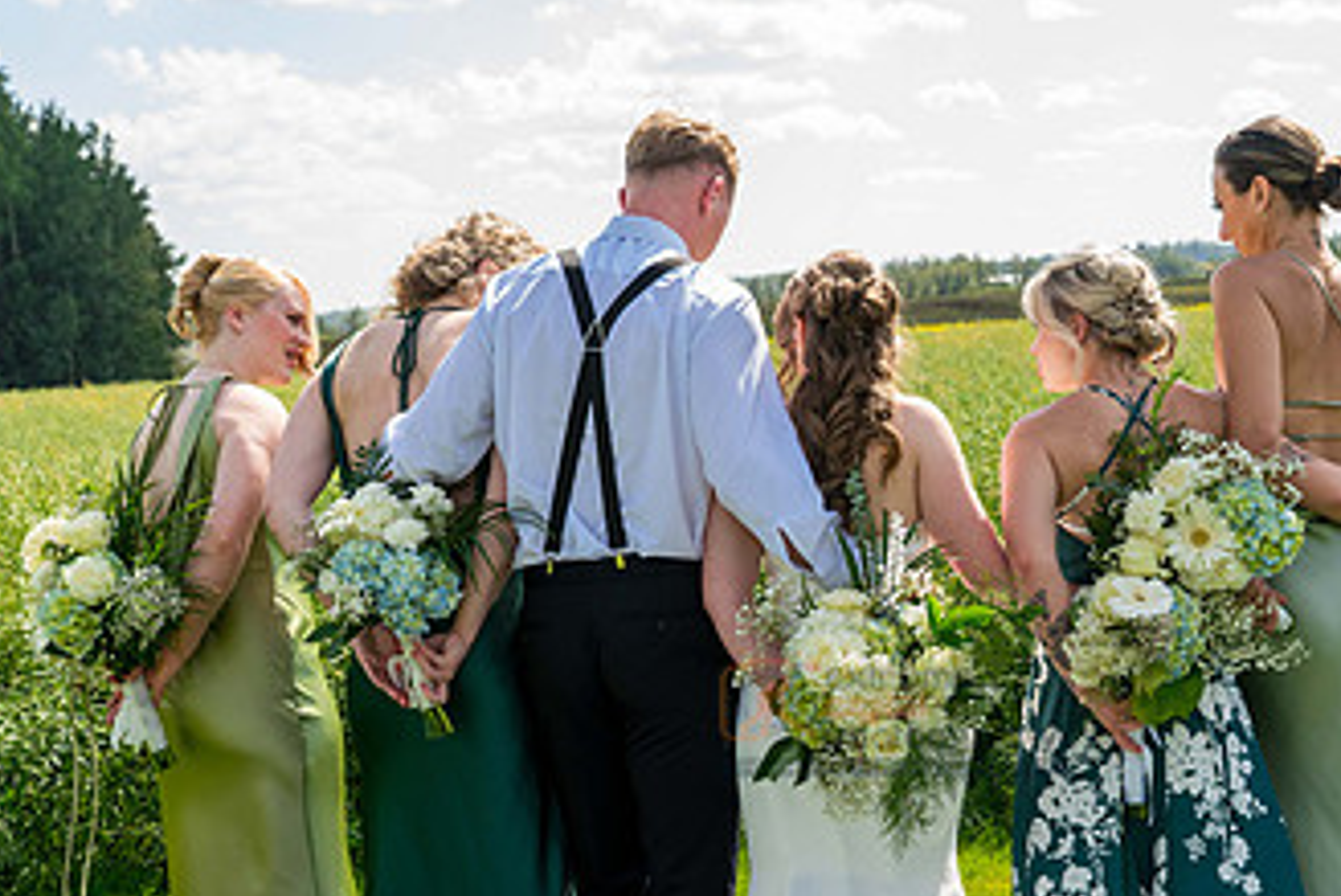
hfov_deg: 26.5
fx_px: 2832
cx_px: 895
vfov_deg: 17.8
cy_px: 714
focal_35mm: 76
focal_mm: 43
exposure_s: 1/500
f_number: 5.6
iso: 400
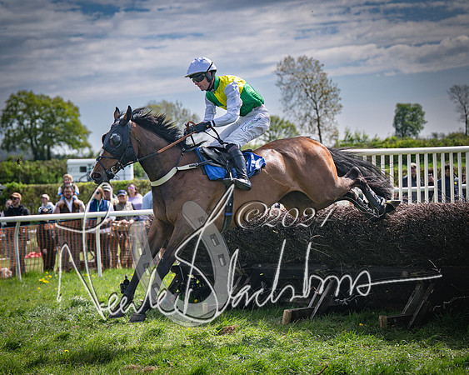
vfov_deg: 12.1
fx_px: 1764
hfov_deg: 15.1
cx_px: 197
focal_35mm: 127
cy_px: 196
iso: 200
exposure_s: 1/2500
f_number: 4
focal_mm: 98
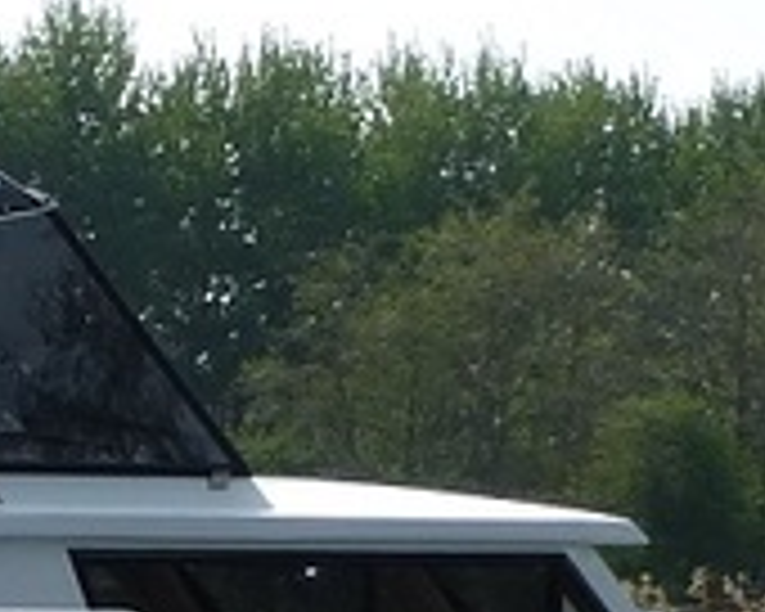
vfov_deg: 5.4
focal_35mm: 282
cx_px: -801
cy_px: 1066
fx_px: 6385
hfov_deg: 6.6
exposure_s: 1/800
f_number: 3.9
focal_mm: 7.4
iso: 100
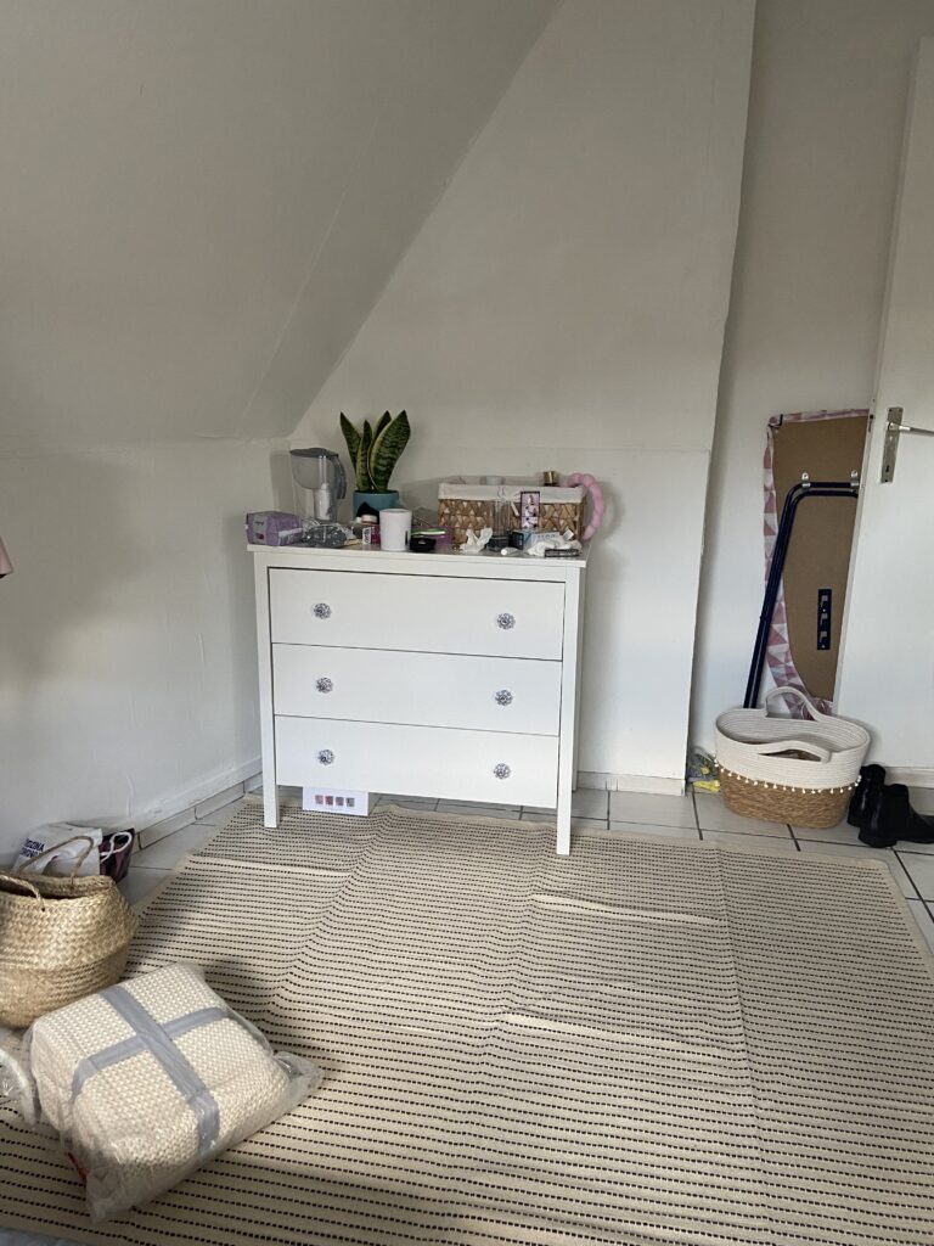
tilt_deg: -13.9
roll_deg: -0.6
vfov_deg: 67.3
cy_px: 623
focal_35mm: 26
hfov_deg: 53.1
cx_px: 467
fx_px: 935
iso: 200
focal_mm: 4.25
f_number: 1.8
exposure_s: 1/60
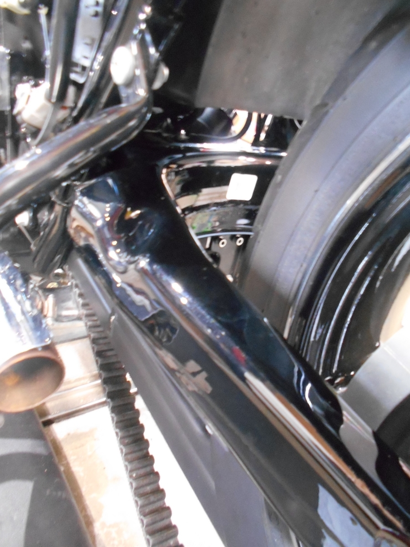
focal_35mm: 26
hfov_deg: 53.1
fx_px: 411
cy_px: 274
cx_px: 205
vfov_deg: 67.3
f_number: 3.2
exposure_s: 1/2
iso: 800
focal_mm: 4.6
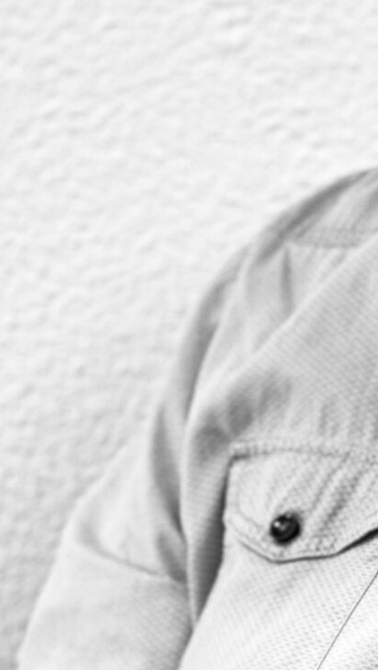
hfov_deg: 4.1
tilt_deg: -4.3
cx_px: 659
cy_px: 378
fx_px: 5198
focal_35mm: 292
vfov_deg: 7.4
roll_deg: +0.2
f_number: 2.8
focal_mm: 9
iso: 160
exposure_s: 1/40
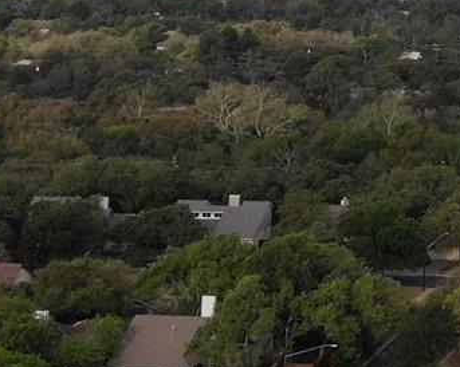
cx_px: 650
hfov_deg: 13.1
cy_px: -142
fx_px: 1905
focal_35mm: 140
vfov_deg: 10.7
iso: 100
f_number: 2.8
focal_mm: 4.5
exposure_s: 1/929
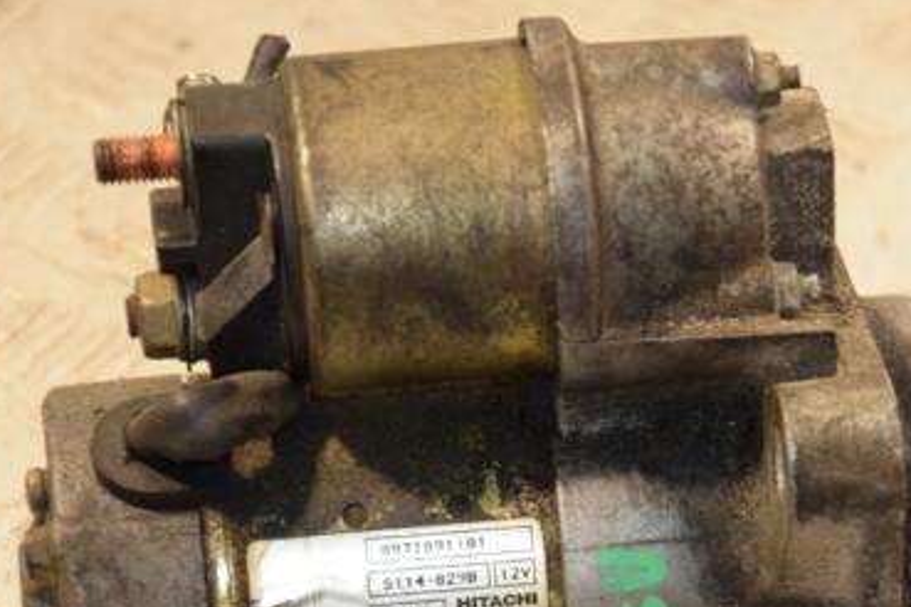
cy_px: 481
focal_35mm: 256
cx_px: 590
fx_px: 6473
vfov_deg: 5.4
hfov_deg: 8.0
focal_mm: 105
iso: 800
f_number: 5.6
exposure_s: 1/100
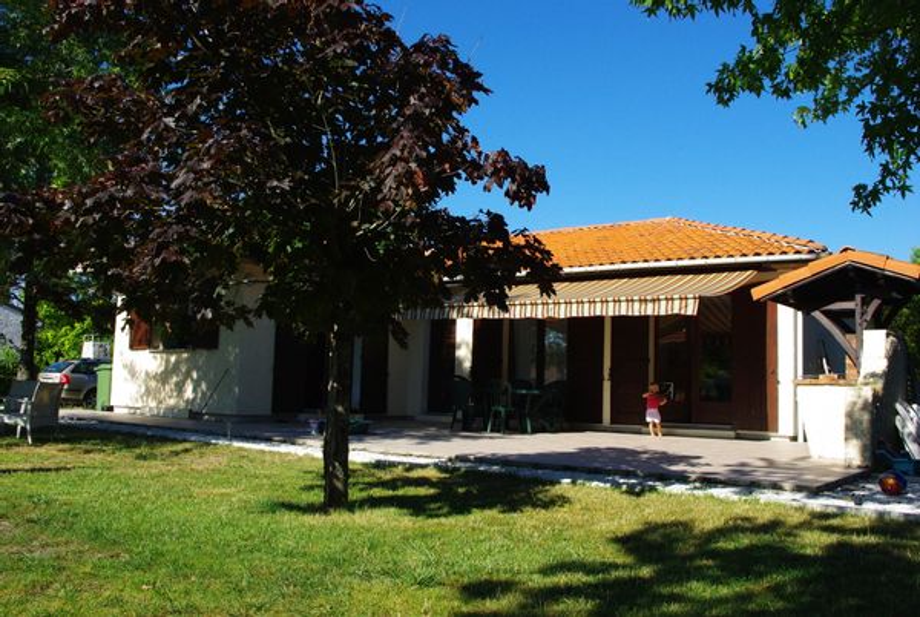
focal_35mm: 31
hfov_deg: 60.2
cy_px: 308
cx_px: 460
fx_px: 793
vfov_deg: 42.5
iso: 400
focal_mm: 21.25
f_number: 13
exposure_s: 1/250
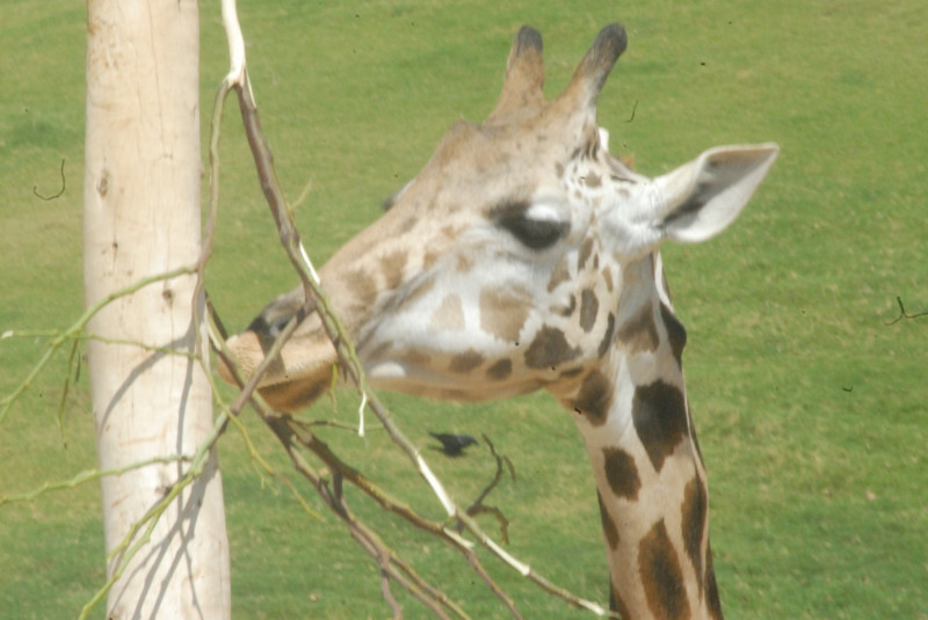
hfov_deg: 4.6
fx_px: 11610
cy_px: 310
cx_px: 464
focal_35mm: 450
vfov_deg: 3.1
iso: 1600
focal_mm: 300
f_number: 45
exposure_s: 1/90
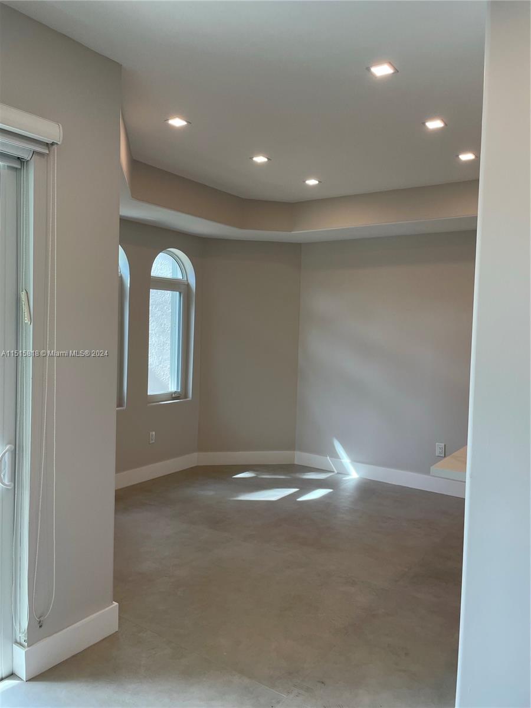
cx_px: 266
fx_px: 532
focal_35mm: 26
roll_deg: -1.4
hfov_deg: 53.1
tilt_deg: -1.6
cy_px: 354
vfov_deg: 67.3
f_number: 1.6
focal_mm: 4.2
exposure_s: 1/209
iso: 32
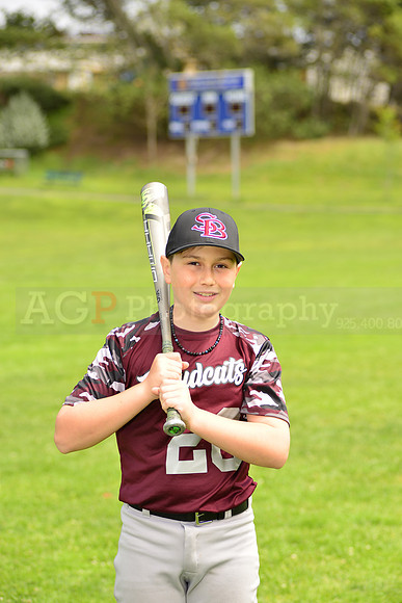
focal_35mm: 110
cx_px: 201
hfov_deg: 12.5
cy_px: 302
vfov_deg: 18.6
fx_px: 1841
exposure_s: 1/250
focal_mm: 110
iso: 100
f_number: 5
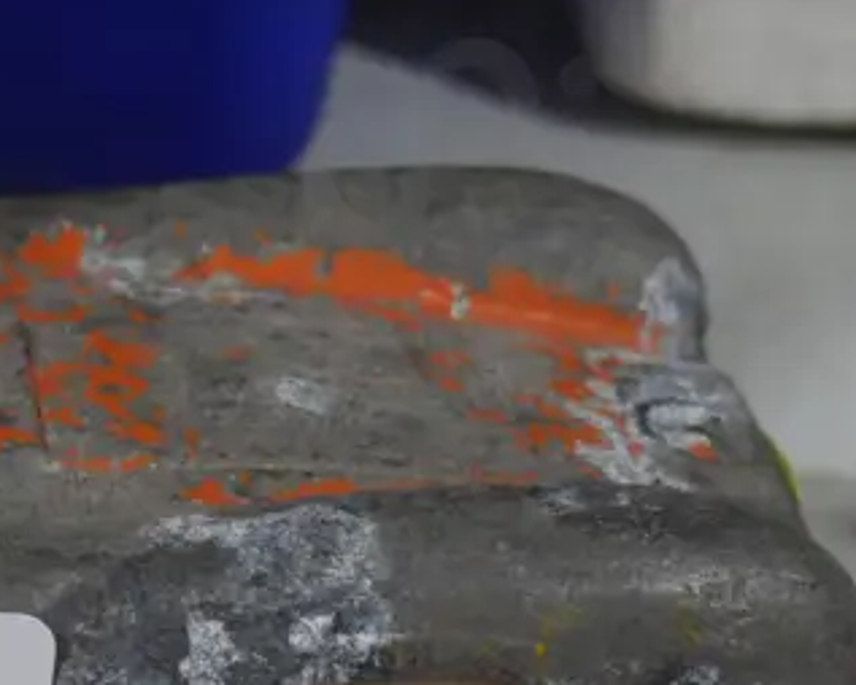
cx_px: -327
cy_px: 698
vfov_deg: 10.6
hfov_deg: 12.8
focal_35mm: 145
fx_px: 3676
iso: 800
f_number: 5.1
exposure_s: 1/60
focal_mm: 23
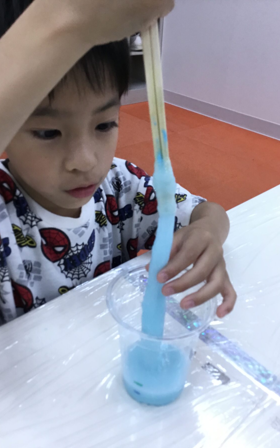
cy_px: 225
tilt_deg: -30.1
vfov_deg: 58.1
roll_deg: -1.5
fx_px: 403
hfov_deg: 38.2
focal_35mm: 33
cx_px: 162
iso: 50
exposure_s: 1/33
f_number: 2.4
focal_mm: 3.3
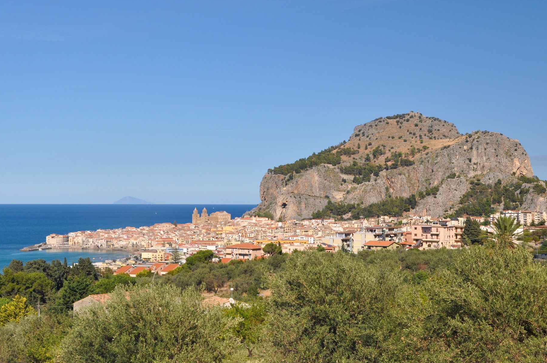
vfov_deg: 24.3
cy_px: 176
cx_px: 276
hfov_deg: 36.0
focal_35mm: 56
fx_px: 843
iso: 250
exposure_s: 1/160
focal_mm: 35
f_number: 13
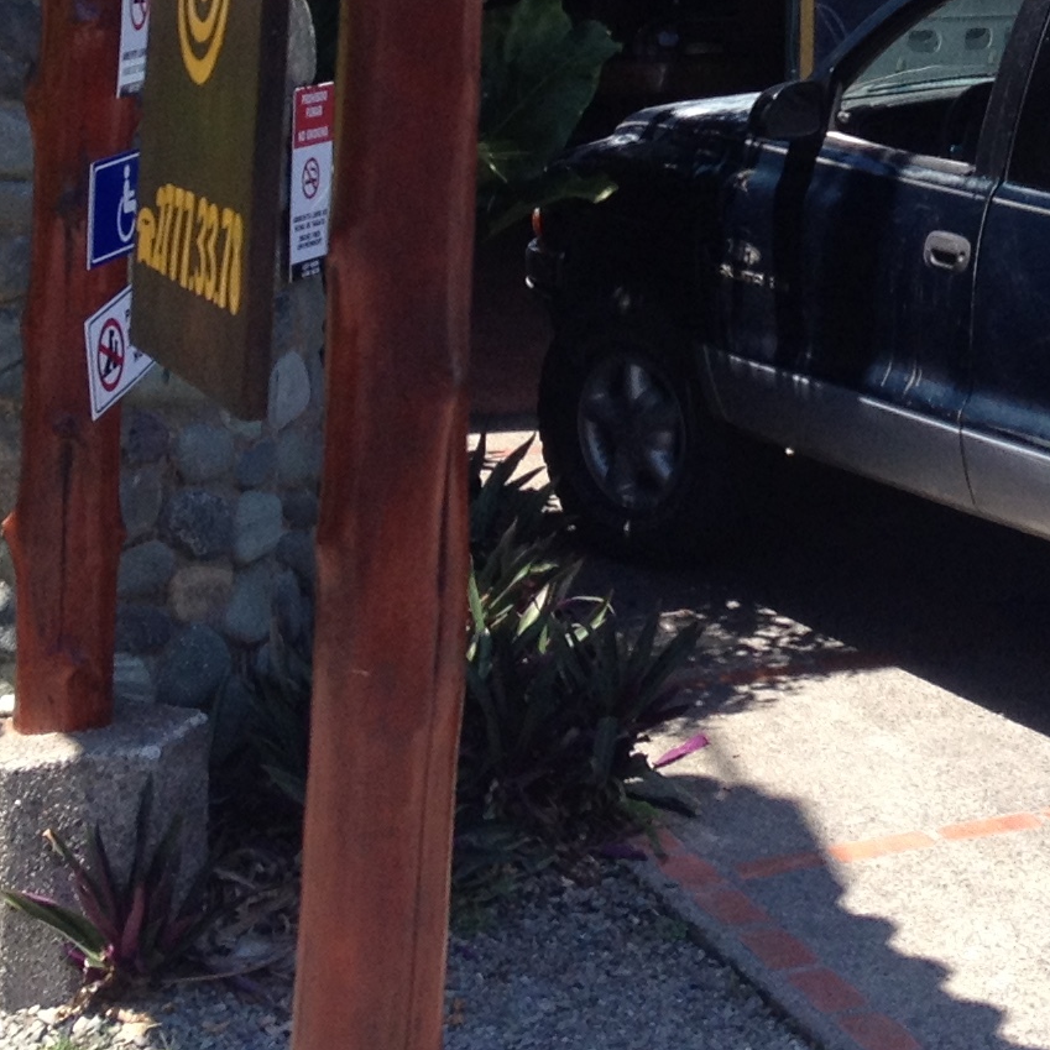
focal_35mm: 119
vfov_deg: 14.1
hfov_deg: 14.2
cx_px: 1299
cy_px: -265
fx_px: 4084
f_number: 2.4
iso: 50
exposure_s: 1/649
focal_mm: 4.28
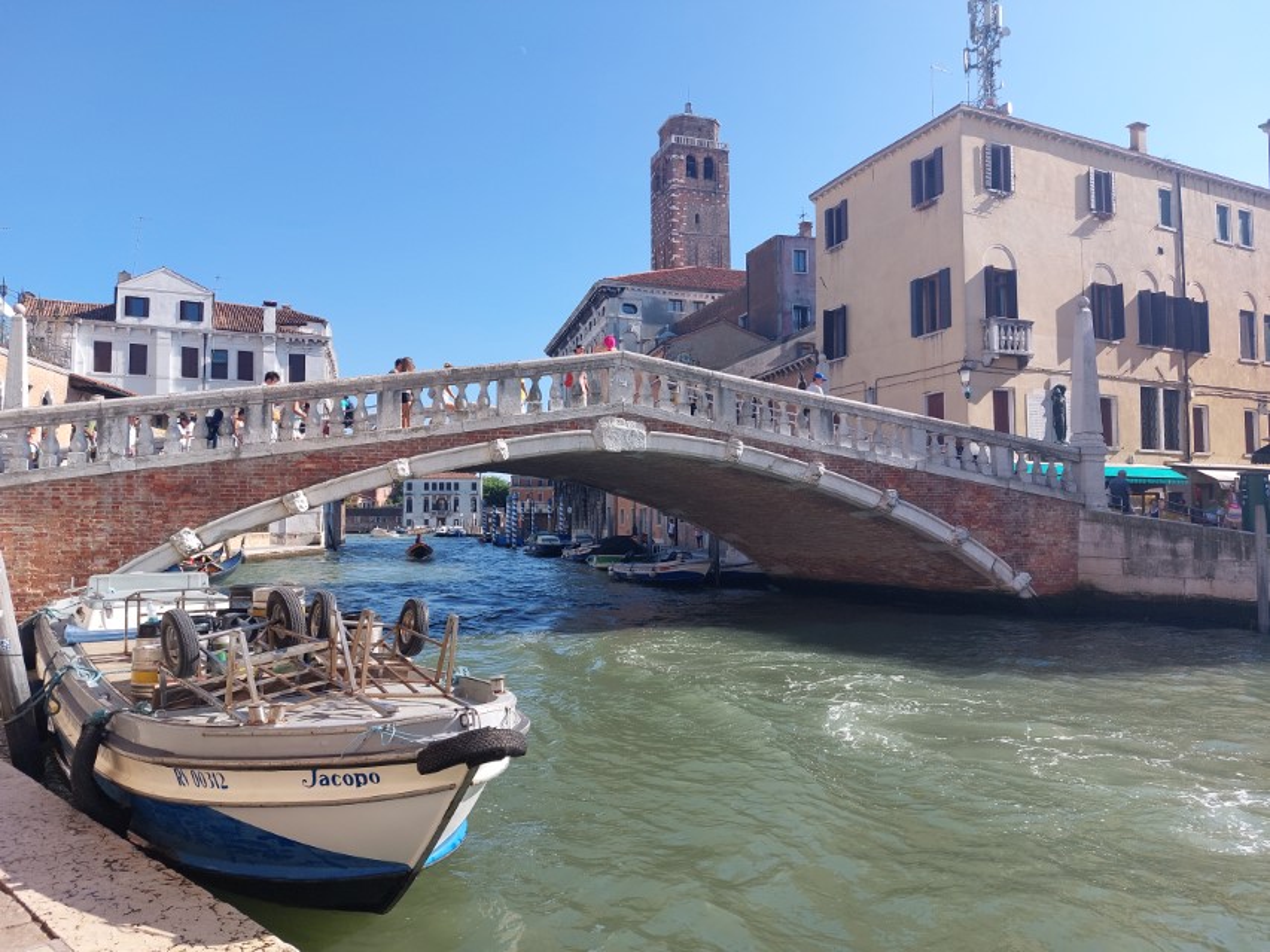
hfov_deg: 69.4
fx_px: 917
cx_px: 635
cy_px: 476
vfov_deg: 54.9
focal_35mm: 25
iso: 25
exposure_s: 1/762
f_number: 1.8
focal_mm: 5.23
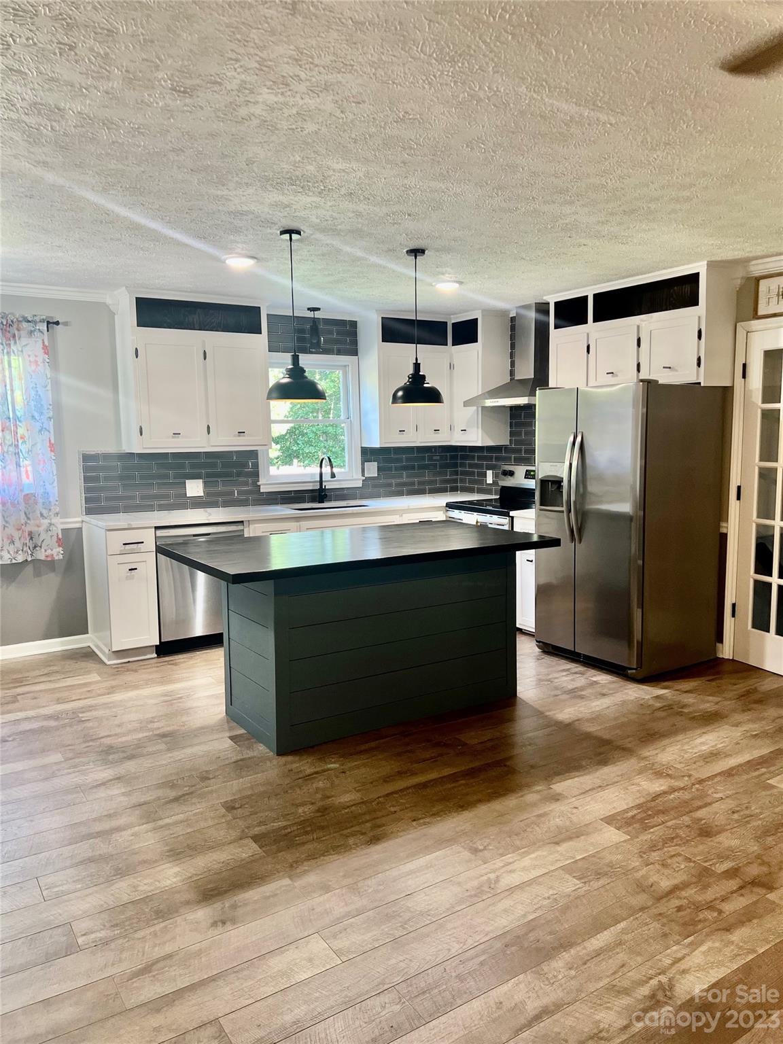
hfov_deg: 53.1
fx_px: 784
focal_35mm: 26
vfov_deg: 67.3
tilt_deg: -6.7
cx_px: 392
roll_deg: +0.7
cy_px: 522
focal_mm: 5.7
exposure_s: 1/60
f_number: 1.5
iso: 64
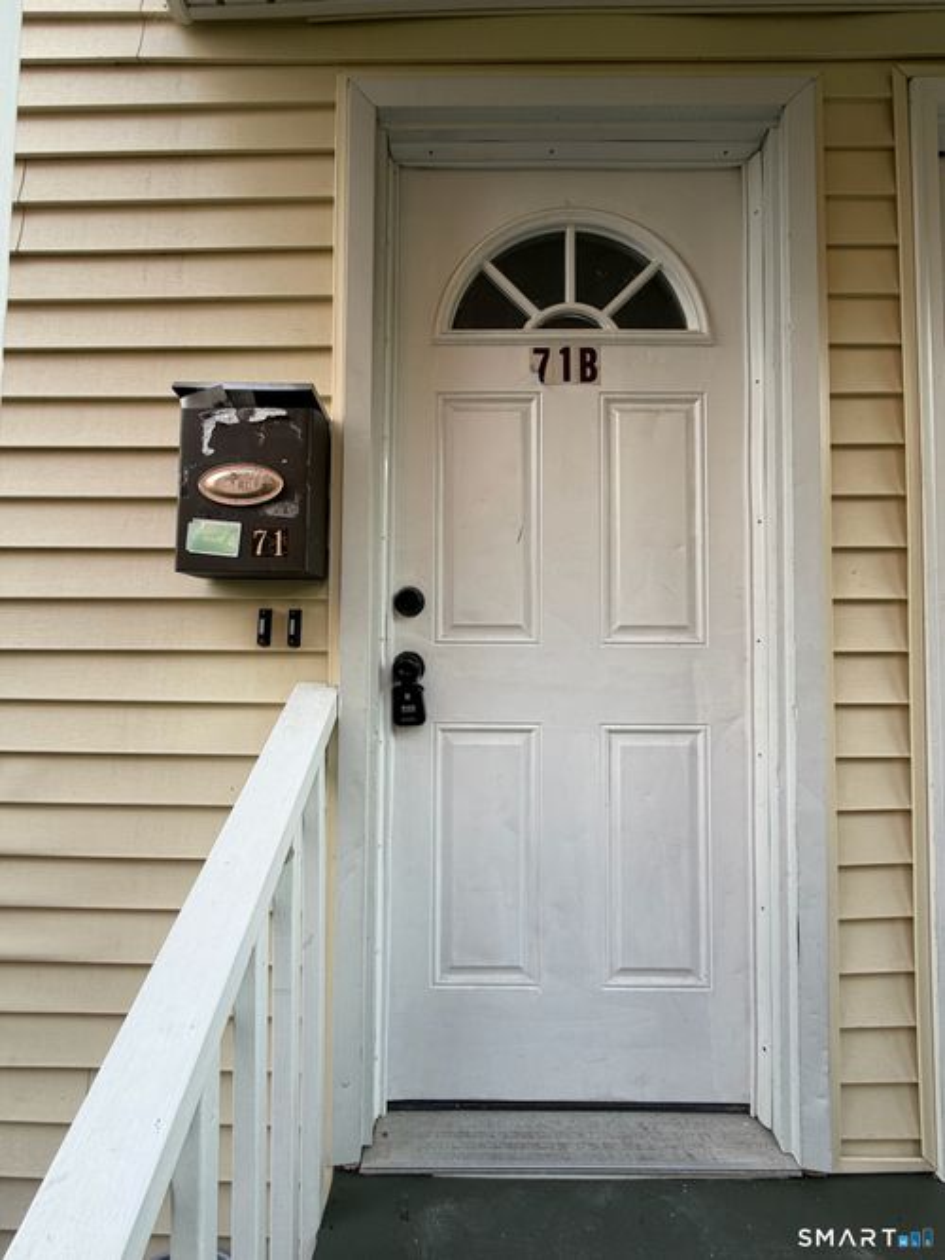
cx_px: 472
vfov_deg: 102.1
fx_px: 510
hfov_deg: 85.7
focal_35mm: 14
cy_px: 630
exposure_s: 1/136
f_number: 2.2
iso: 40
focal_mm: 2.22
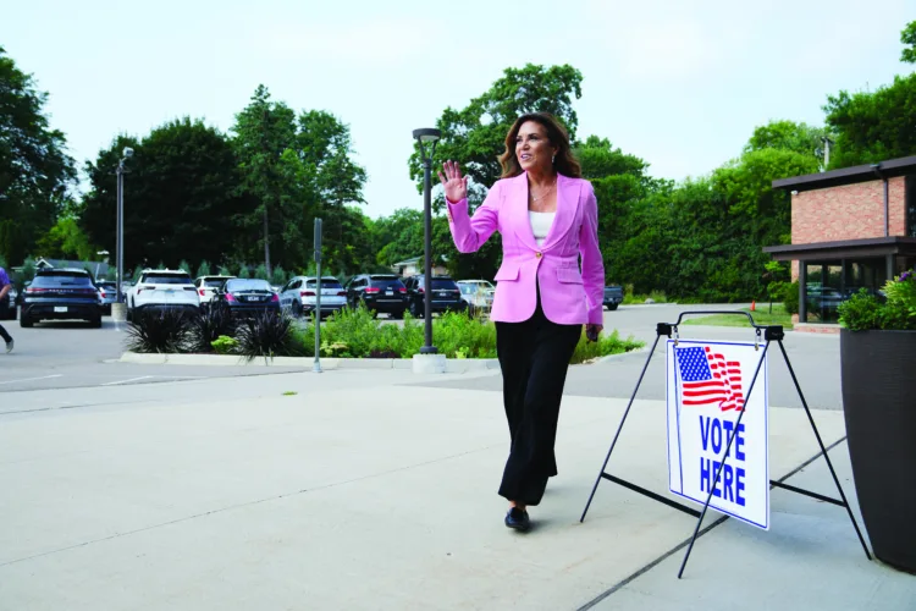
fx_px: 840
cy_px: 306
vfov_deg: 40.0
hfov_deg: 57.2
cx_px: 458
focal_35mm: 33
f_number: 4
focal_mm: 33
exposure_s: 1/500
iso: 100
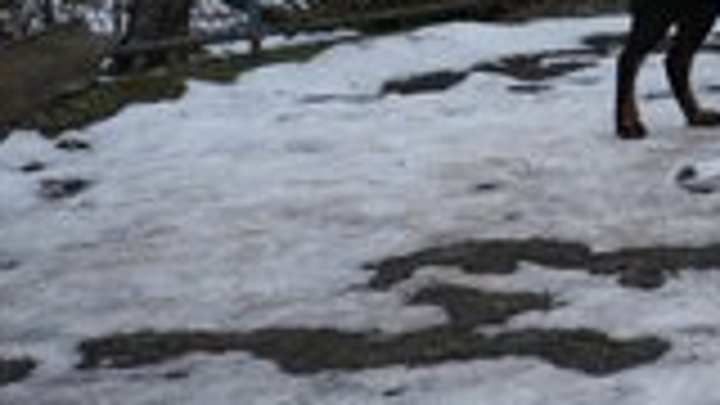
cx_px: 873
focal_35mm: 183
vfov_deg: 6.6
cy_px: -110
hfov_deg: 11.5
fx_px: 3494
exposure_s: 1/80
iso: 80
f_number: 3.2
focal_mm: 70
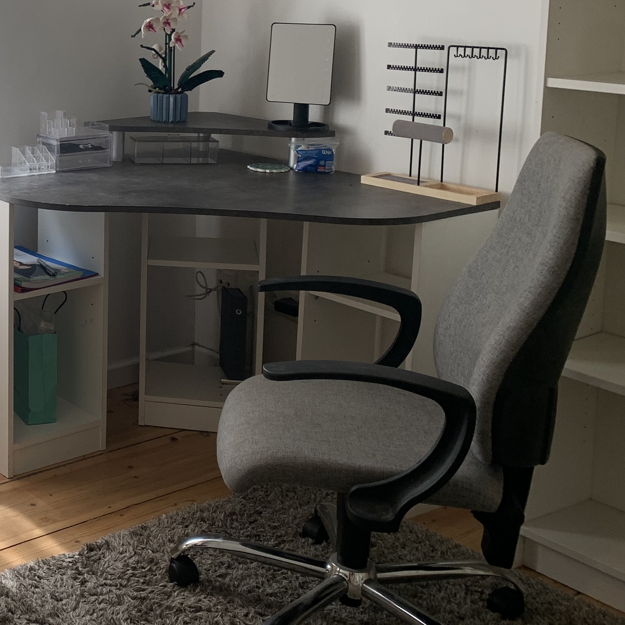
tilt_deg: -5.6
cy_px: 107
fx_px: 1123
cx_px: -94
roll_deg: -1.5
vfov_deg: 30.2
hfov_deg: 27.8
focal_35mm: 55
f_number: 1.8
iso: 25
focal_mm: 4.25
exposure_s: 1/139
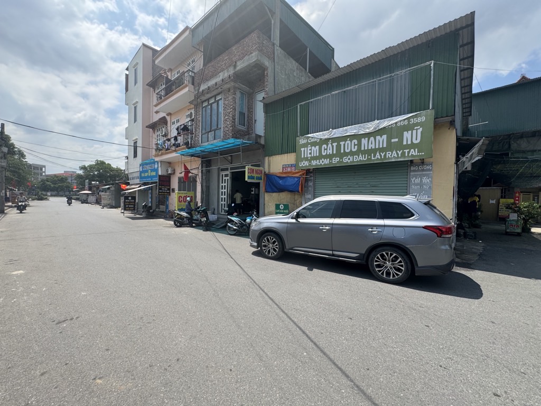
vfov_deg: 85.7
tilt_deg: +2.9
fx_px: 219
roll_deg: -0.6
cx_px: 270
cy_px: 203
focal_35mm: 14
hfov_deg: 102.1
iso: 50
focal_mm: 2.22
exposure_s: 1/1536
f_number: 2.2
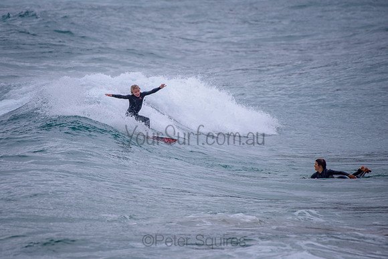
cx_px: 150
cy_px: 129
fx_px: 6608
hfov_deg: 3.4
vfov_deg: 2.2
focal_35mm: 613
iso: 180
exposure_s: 1/2000
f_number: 5.6
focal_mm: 500
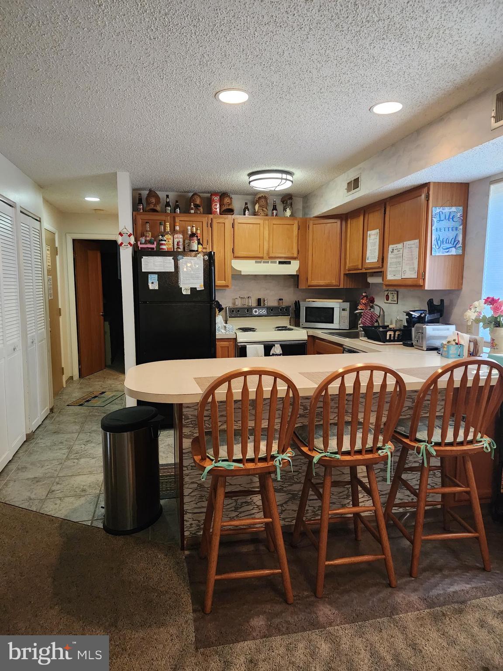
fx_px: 446
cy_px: 336
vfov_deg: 73.9
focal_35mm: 23
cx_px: 252
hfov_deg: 58.9
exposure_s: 1/120
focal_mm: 6.4
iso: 1000
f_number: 1.8
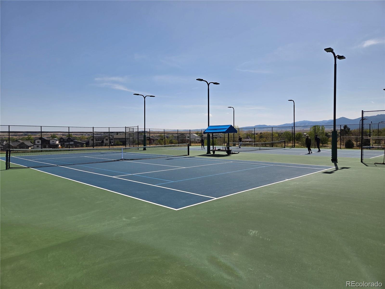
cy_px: 144
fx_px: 256
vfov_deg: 58.9
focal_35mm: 23
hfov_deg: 73.9
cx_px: 192
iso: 64
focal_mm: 5.4
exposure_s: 1/7734
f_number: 1.8
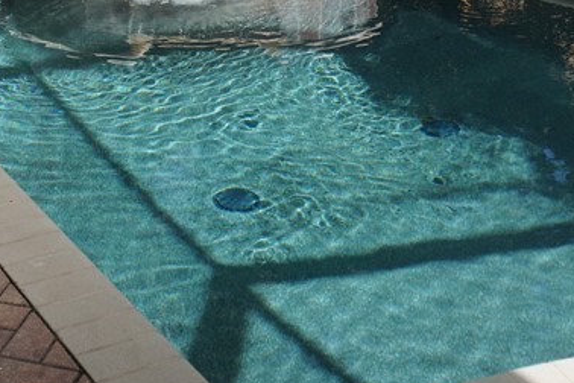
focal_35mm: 69
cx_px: 189
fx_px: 1100
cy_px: -120
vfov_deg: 18.3
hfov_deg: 29.0
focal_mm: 16
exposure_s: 1/125
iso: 100
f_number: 8
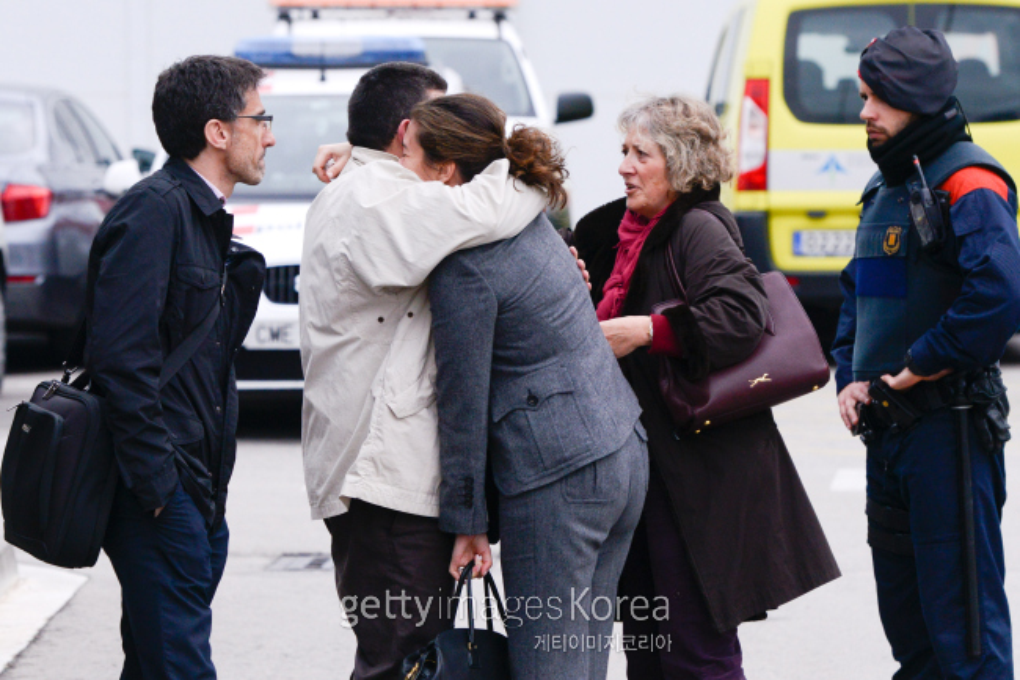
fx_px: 3824
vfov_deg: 10.2
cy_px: 340
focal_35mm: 135
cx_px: 510
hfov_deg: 15.2
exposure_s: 1/5000
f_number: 5
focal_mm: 135
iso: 800
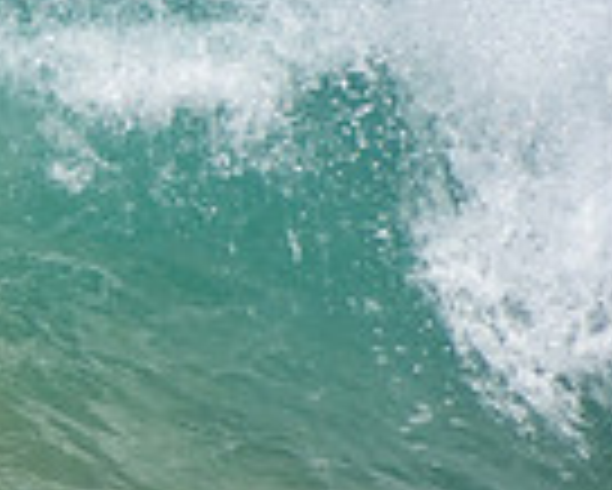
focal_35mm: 2397
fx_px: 43448
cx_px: -608
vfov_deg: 0.6
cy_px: 106
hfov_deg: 0.8
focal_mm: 400
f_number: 5.6
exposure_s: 1/2000
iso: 360
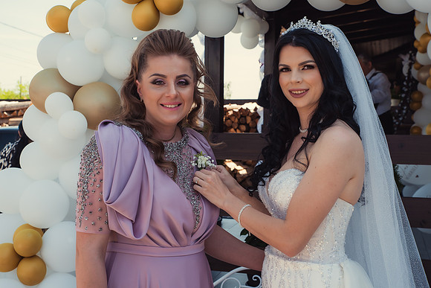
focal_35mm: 50
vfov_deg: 26.9
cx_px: 205
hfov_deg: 39.4
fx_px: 602
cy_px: 137
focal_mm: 48
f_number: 7.1
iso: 200
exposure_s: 1/200
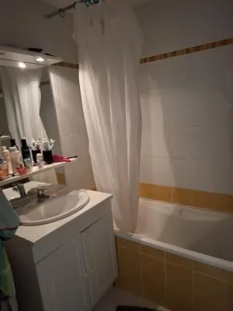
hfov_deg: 58.9
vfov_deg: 73.9
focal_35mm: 23
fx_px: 206
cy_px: 156
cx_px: 116
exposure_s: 1/33
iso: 400
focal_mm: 5.54
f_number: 1.8
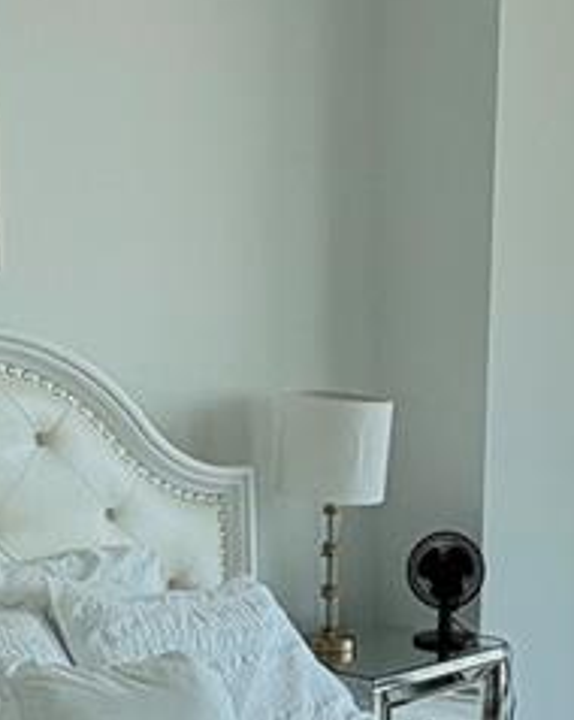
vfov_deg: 26.4
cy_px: 678
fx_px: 1467
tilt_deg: -12.6
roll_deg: -1.7
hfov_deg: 21.8
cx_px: 465
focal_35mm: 69
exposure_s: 1/508
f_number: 2.2
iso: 64
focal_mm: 2.22
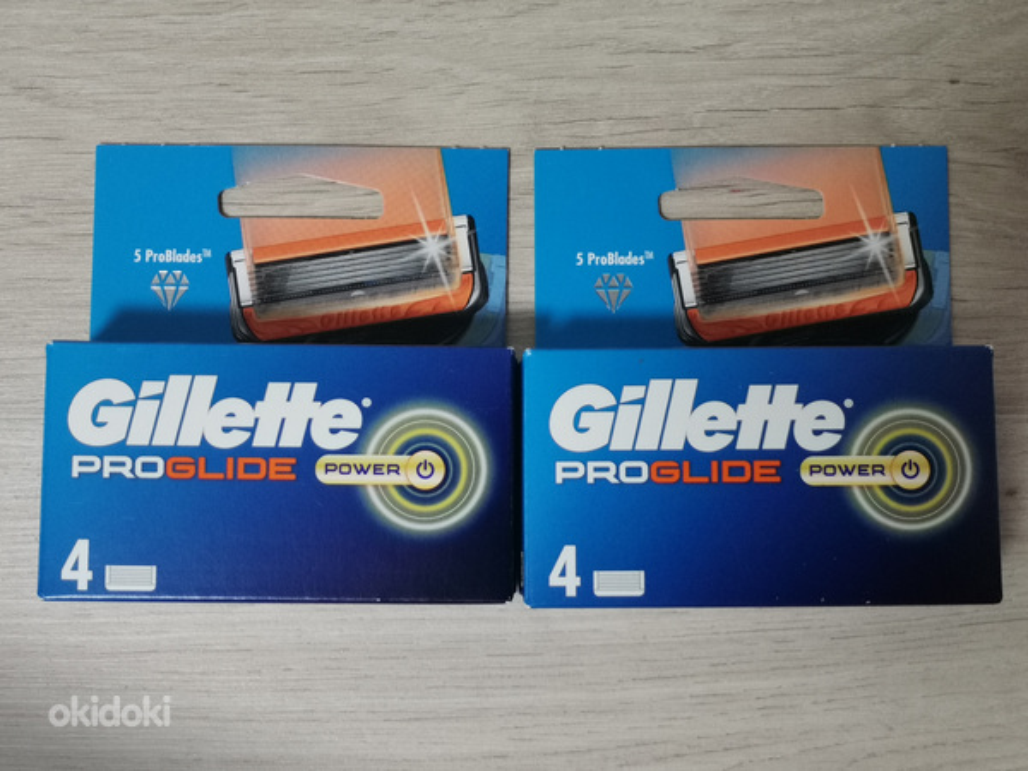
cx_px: 514
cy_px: 386
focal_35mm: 52
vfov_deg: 28.0
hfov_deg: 36.8
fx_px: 1544
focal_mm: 4.75
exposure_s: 1/100
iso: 400
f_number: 1.8
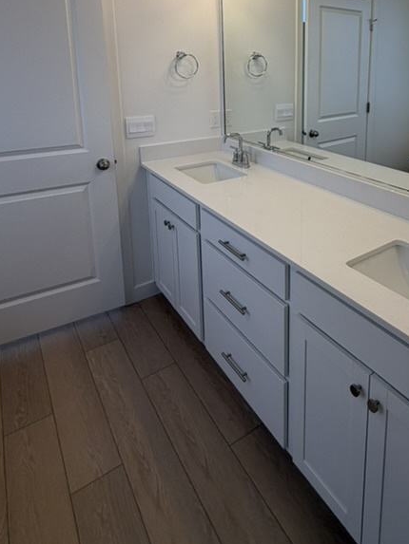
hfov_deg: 53.4
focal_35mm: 25
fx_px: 394
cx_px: 285
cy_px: 132
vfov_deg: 64.9
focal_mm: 2.22
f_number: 2.2
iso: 50
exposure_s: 1/135
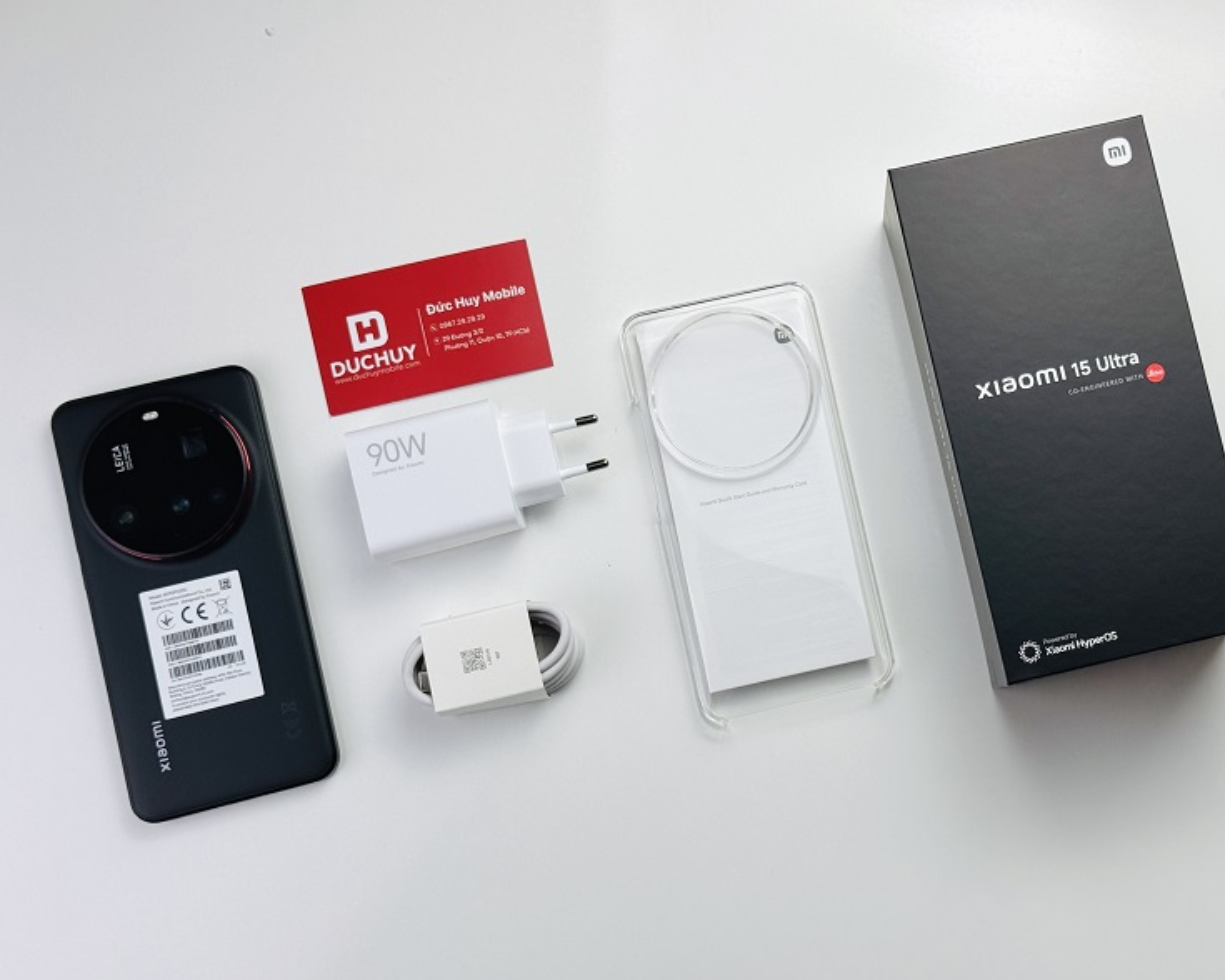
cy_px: 485
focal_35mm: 51
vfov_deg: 29.7
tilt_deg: -80.8
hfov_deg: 36.6
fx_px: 1849
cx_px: 655
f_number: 1.78
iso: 64
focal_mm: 6.76
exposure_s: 1/427
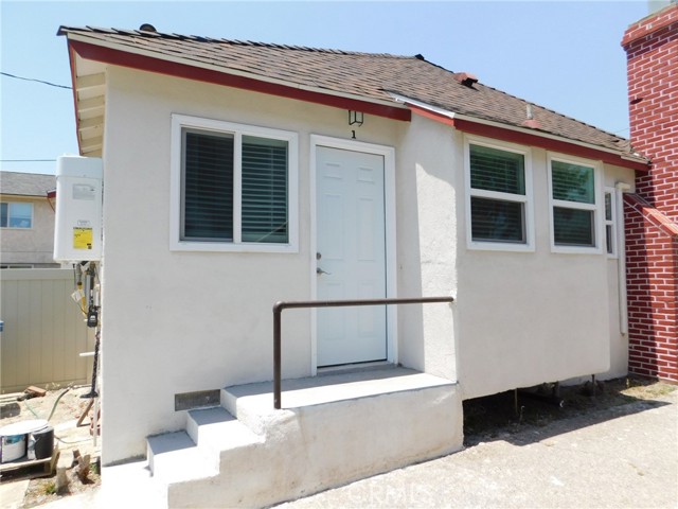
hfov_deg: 73.9
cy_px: 254
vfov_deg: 58.9
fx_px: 450
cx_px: 339
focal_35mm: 23
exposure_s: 1/1000
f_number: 3
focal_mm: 4
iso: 125
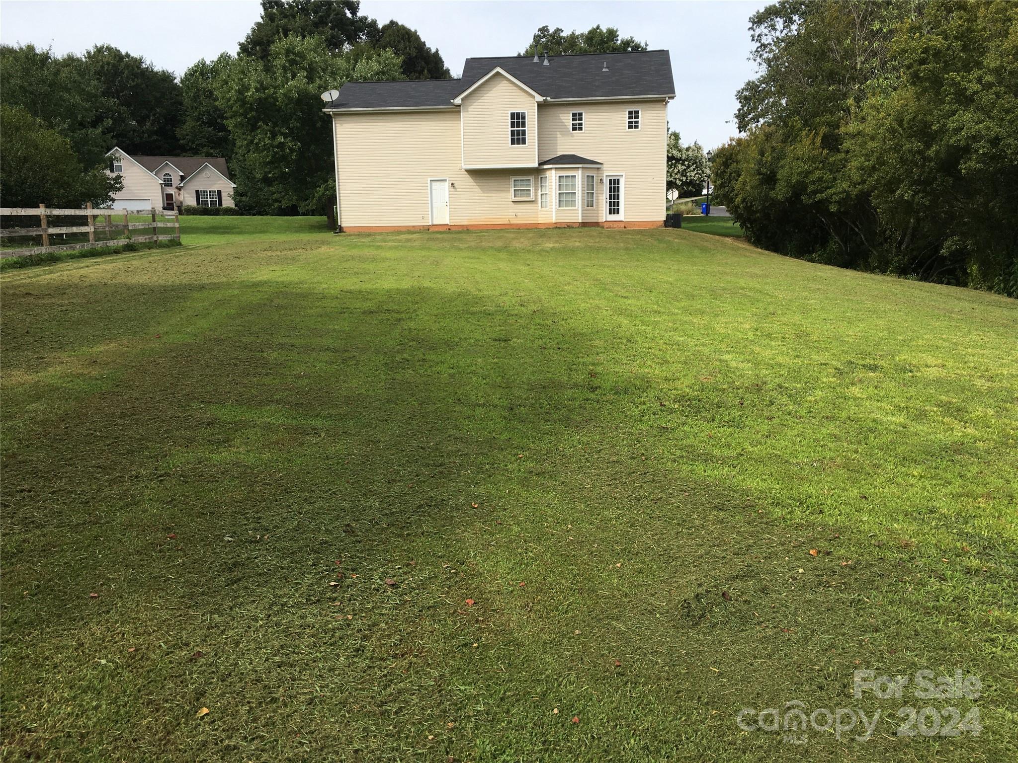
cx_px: 509
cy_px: 382
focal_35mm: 29
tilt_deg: -8.6
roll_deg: +0.4
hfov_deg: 61.7
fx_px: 853
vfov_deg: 48.2
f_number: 2.2
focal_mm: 4.15
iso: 25
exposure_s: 1/1099
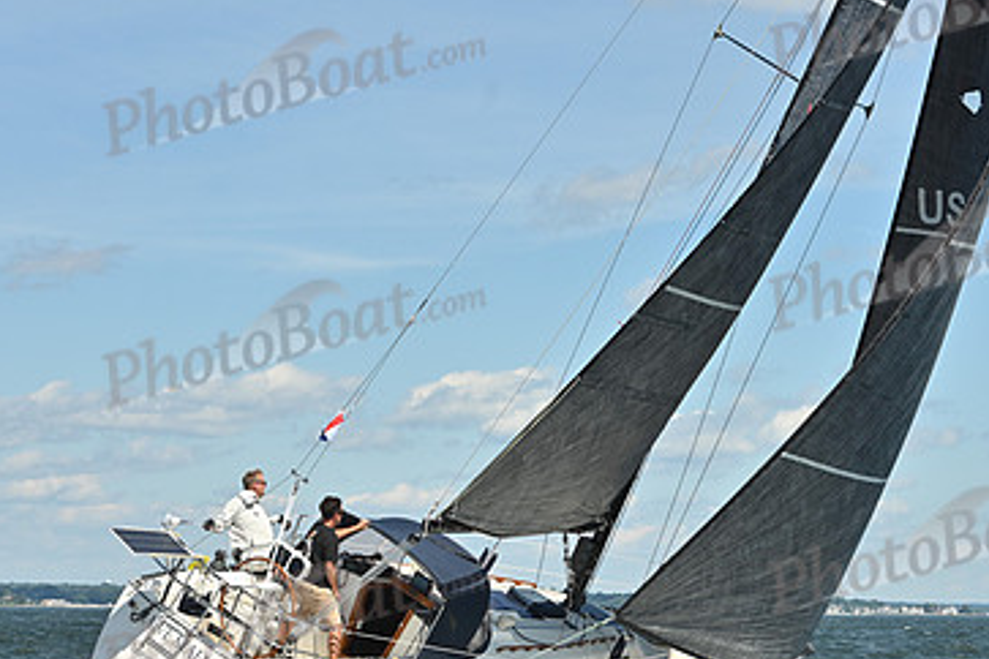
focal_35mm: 112
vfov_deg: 12.2
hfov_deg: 18.2
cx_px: 629
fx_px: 3077
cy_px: 440
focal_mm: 70
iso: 250
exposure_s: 1/1250
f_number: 8
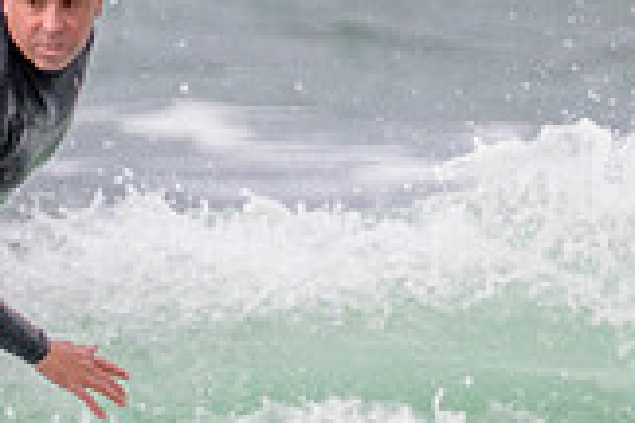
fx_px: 68751
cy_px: 443
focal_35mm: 3898
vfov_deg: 0.4
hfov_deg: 0.5
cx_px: -379
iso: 1800
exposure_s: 1/2000
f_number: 11
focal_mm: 800
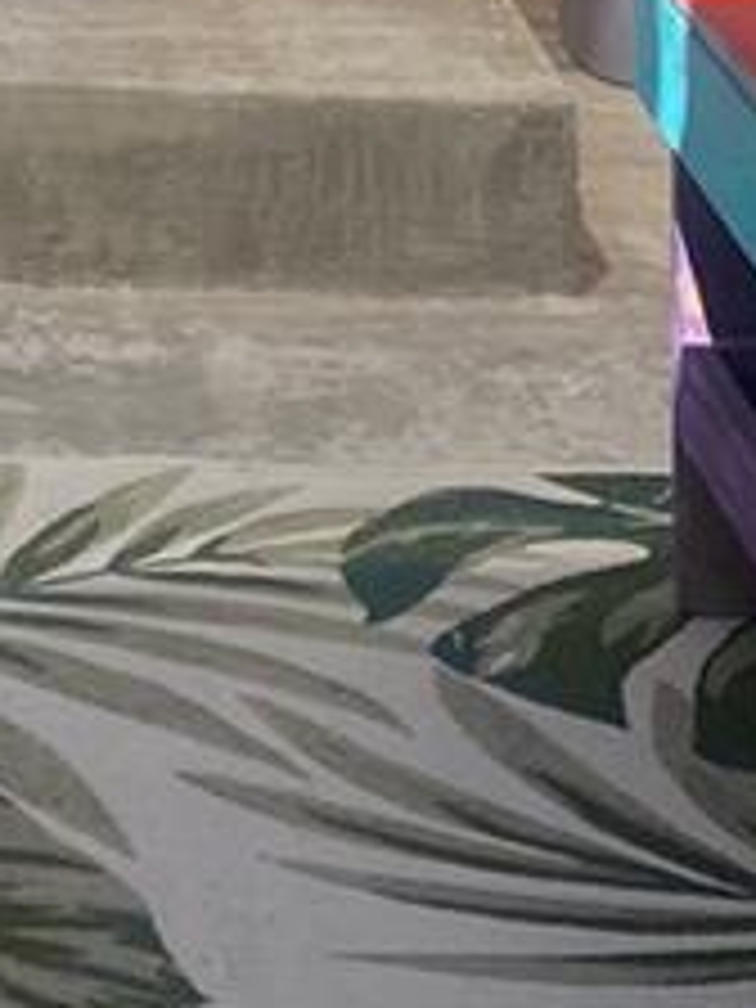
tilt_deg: +0.3
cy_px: -1040
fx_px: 4048
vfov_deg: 12.4
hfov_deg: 10.3
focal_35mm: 139
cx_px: -436
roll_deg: -0.2
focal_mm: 4.25
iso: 32
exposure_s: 1/898
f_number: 1.8
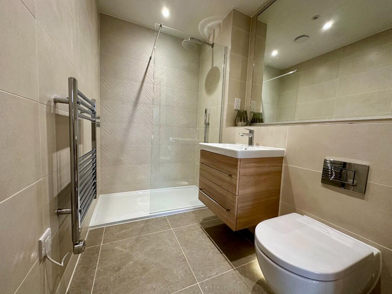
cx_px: 196
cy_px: 147
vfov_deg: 85.7
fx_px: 159
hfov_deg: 102.1
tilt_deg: -4.7
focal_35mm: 14
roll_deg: -2.4
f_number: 2.2
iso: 320
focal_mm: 2.22
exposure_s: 1/100
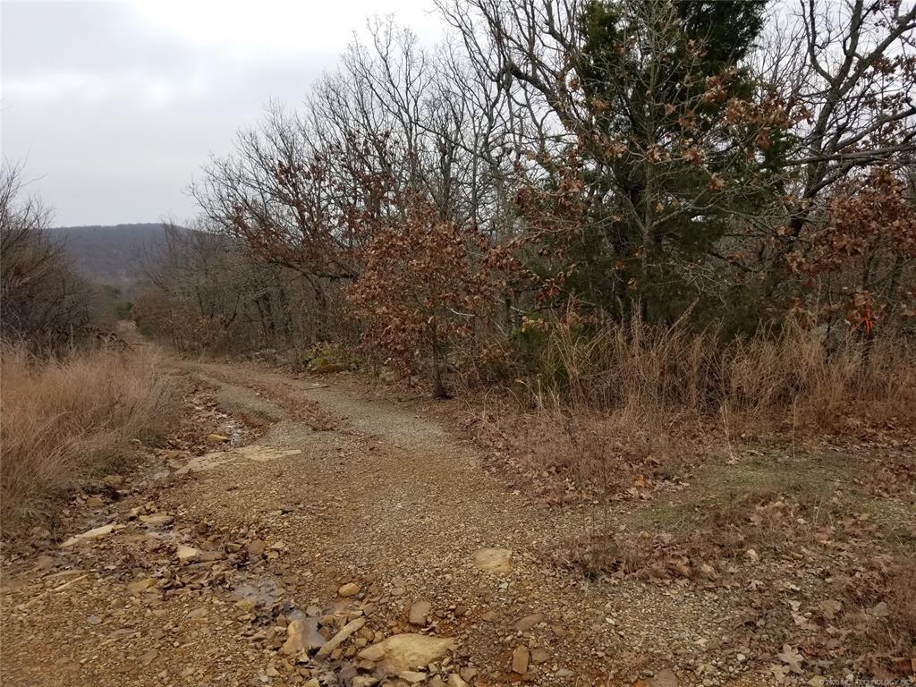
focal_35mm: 26
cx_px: 458
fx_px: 688
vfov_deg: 53.1
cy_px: 344
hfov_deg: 67.3
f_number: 1.7
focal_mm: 4.3
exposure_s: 1/491
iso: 50
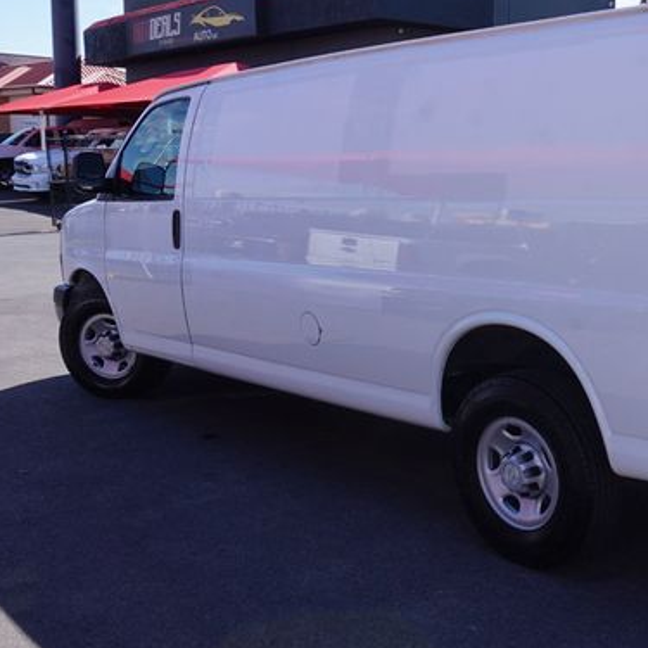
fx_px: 968
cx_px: 539
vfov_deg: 37.0
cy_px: 297
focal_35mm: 46
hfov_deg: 35.5
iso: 100
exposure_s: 1/80
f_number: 11
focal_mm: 21
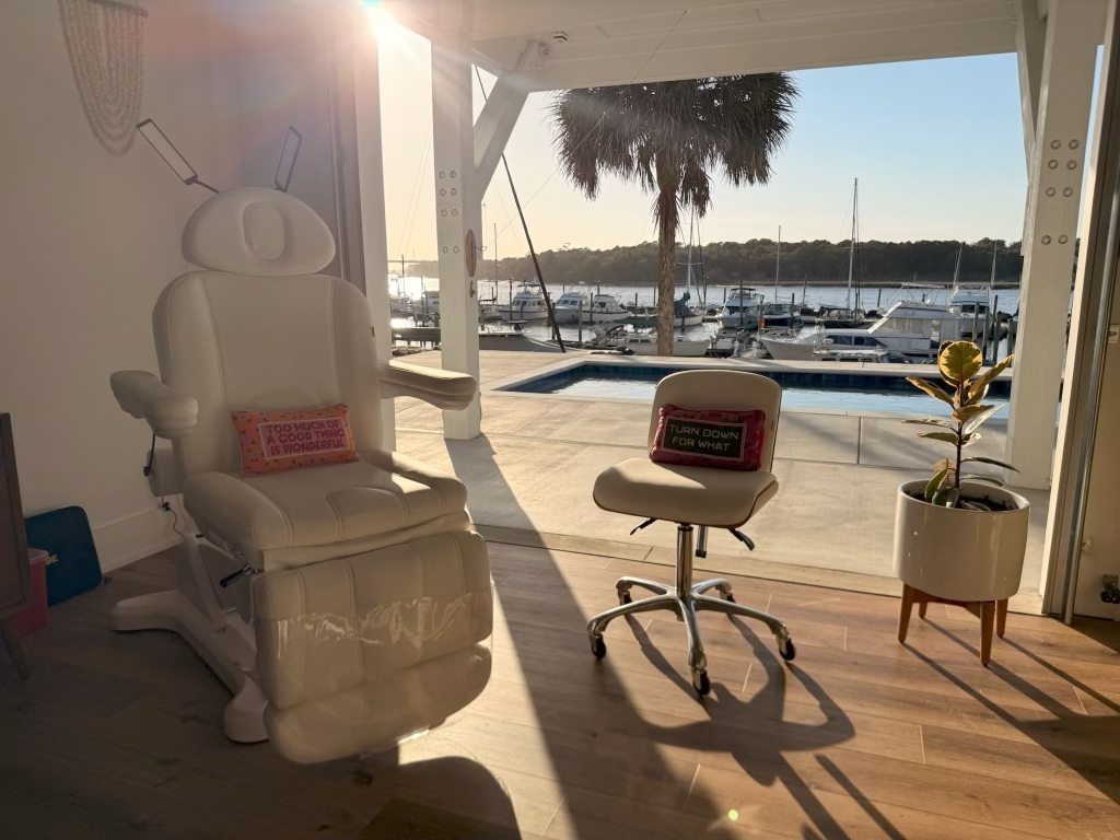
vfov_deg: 56.8
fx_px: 777
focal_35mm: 24
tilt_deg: -10.7
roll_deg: +0.2
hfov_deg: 71.6
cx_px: 560
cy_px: 420
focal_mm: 6.76
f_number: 1.78
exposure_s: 1/9091
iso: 100
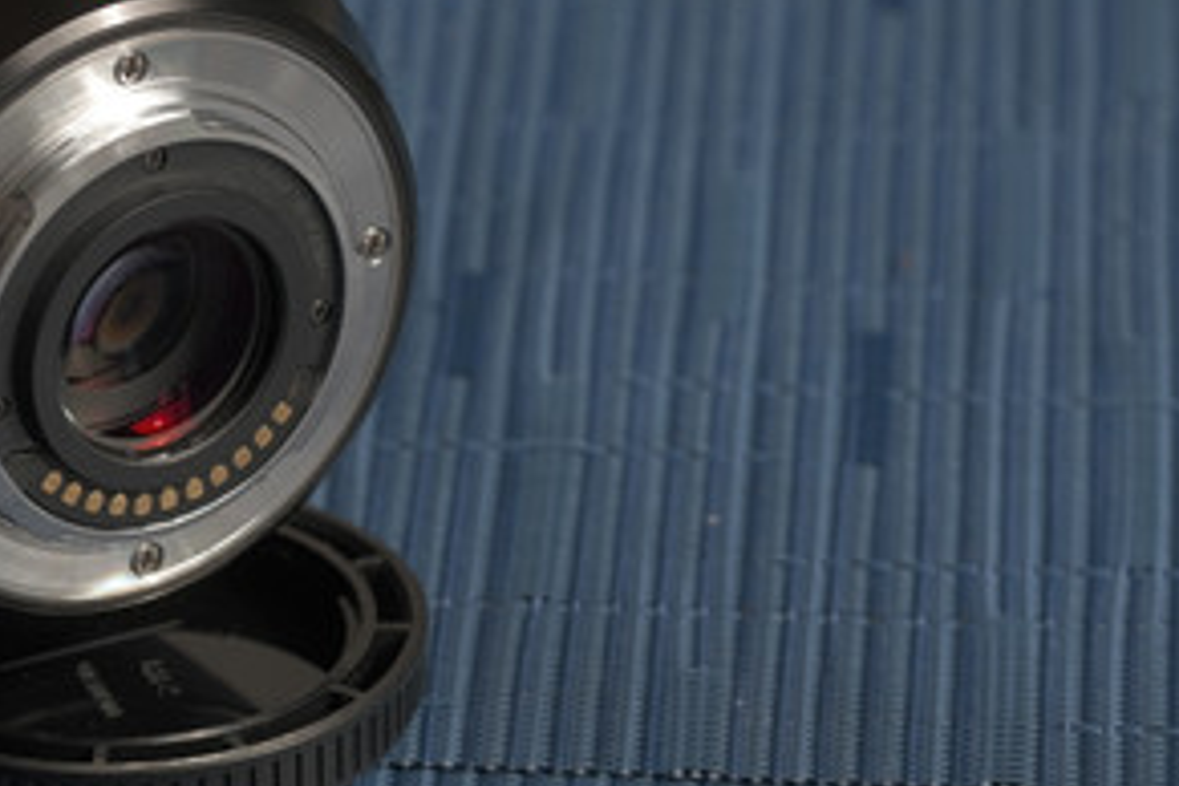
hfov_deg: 6.9
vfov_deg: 4.6
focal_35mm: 297
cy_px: 128
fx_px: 9726
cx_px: 61
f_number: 6.4
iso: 160
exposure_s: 1/56
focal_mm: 90
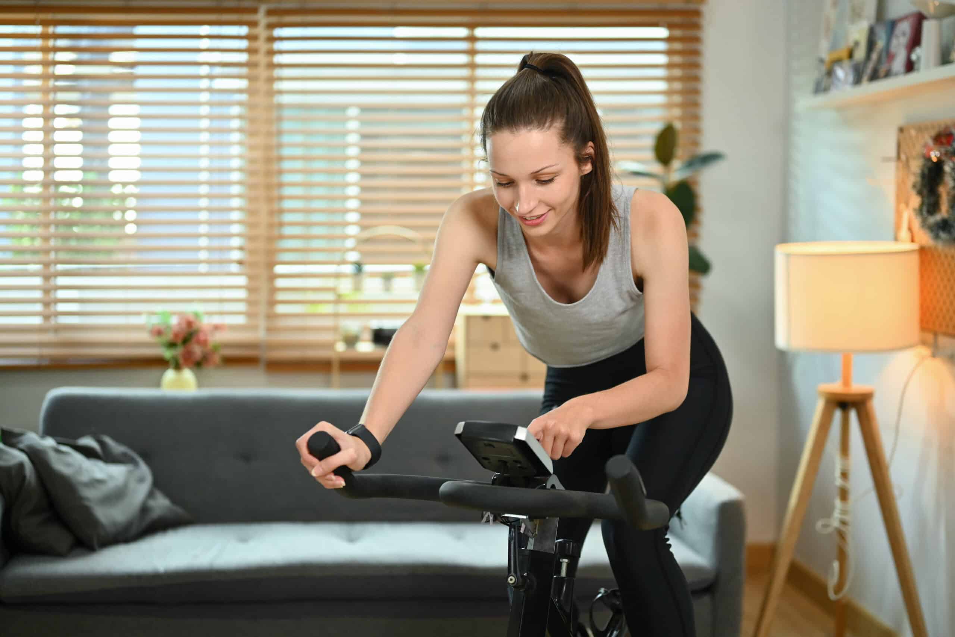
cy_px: 318
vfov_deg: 27.0
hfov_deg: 39.6
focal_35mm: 50
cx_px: 478
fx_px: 1326
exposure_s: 1/500
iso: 800
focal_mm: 50
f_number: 1.8
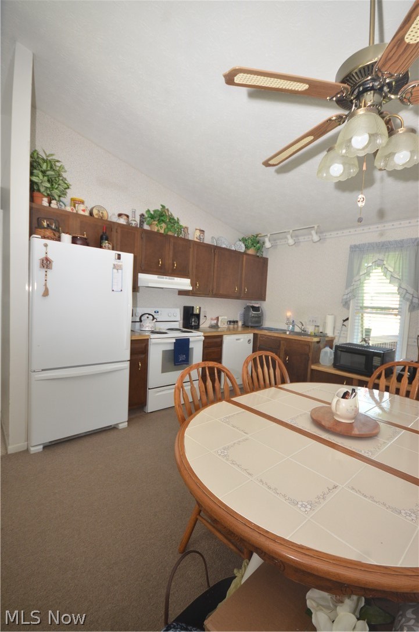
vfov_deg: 100.5
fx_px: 263
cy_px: 316
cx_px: 210
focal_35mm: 15
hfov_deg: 77.1
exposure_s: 1/60
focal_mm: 10
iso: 800
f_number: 4
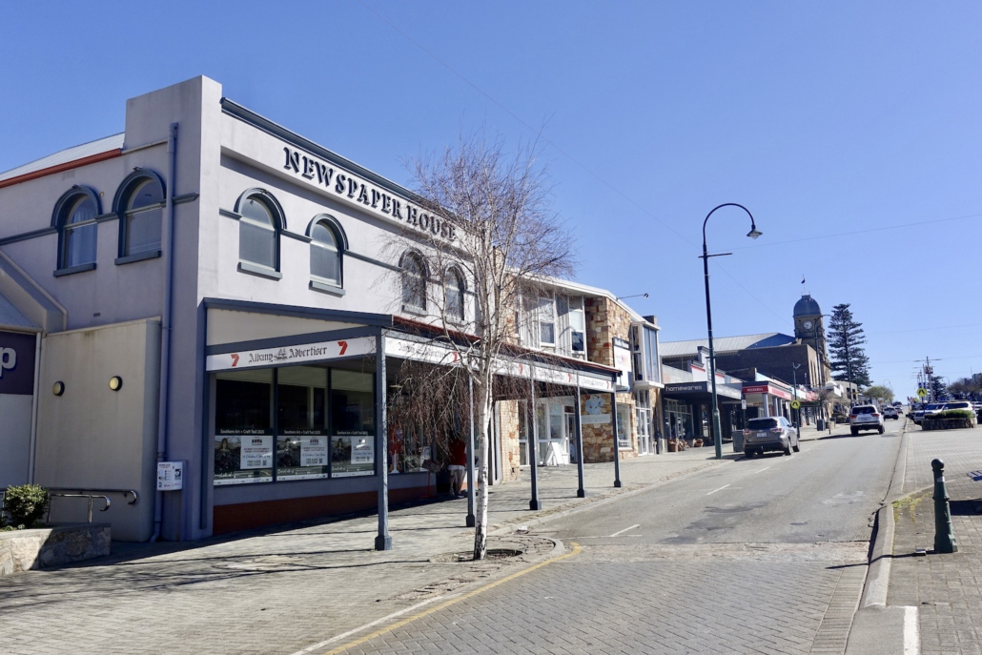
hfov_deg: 63.7
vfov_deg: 45.0
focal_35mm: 29
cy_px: 328
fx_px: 791
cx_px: 491
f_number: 5.6
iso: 125
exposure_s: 1/500
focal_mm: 10.6
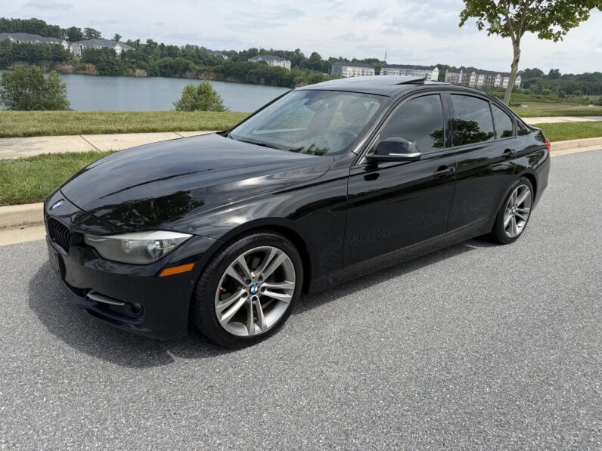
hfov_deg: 71.6
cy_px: 226
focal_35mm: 24
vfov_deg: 56.8
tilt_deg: -18.8
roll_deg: -3.8
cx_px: 301
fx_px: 417
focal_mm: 6.76
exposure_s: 1/3953
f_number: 1.78
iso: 80
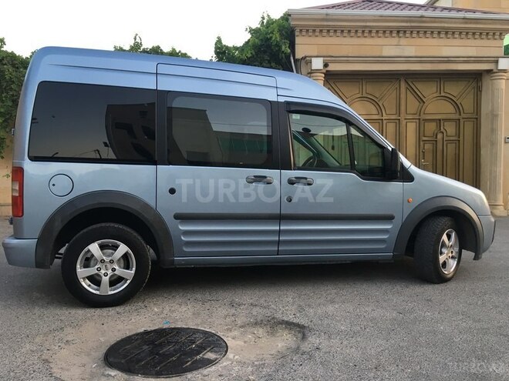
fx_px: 426
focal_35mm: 29
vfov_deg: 48.2
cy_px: 190
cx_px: 254
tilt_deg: -2.8
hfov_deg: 61.7
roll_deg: -0.2
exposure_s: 1/33
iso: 25
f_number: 2.2
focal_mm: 4.15
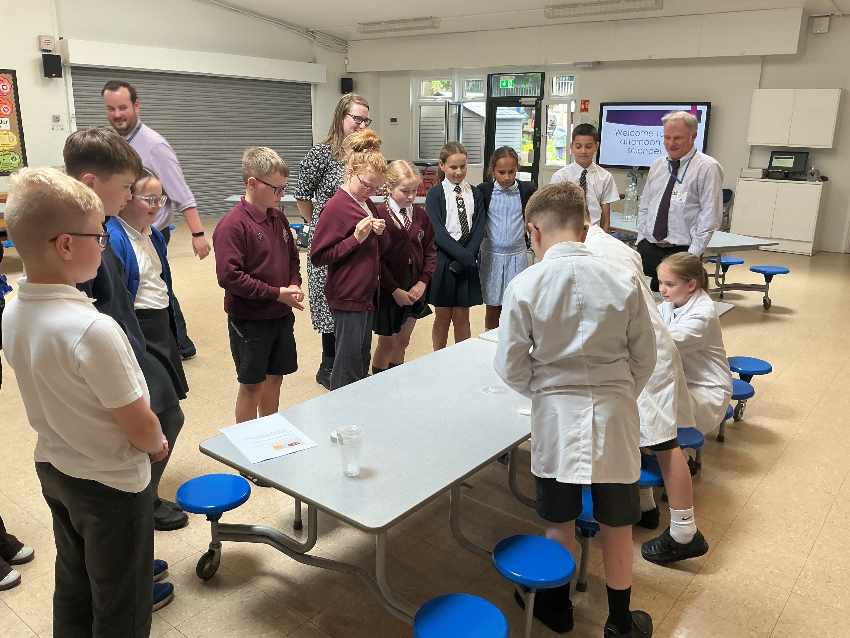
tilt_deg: -13.8
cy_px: 319
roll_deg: +0.4
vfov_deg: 48.2
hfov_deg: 61.7
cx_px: 425
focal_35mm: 29
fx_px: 712
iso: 64
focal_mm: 3
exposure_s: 1/100
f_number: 1.8
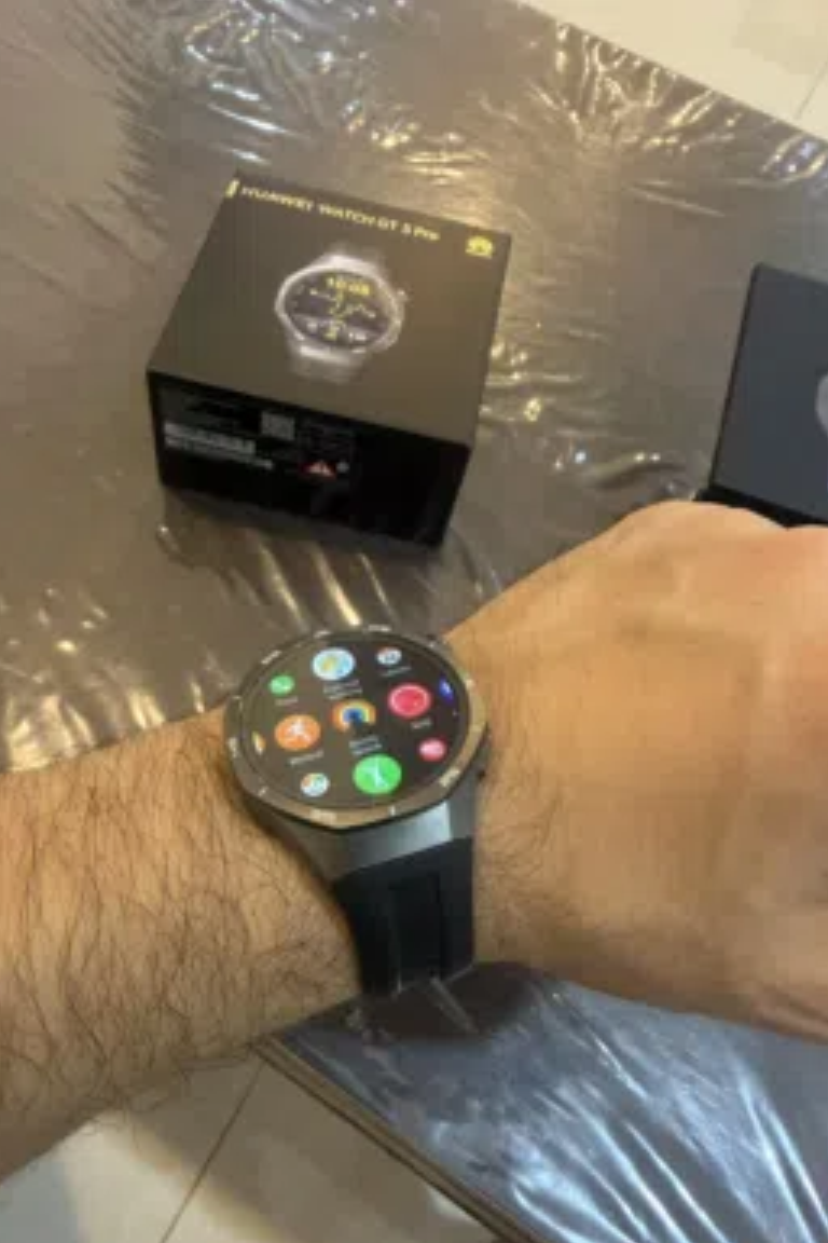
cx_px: 382
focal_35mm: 26
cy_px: 644
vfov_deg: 69.4
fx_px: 897
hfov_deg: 49.5
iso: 320
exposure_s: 1/50
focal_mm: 2.22
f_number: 2.2
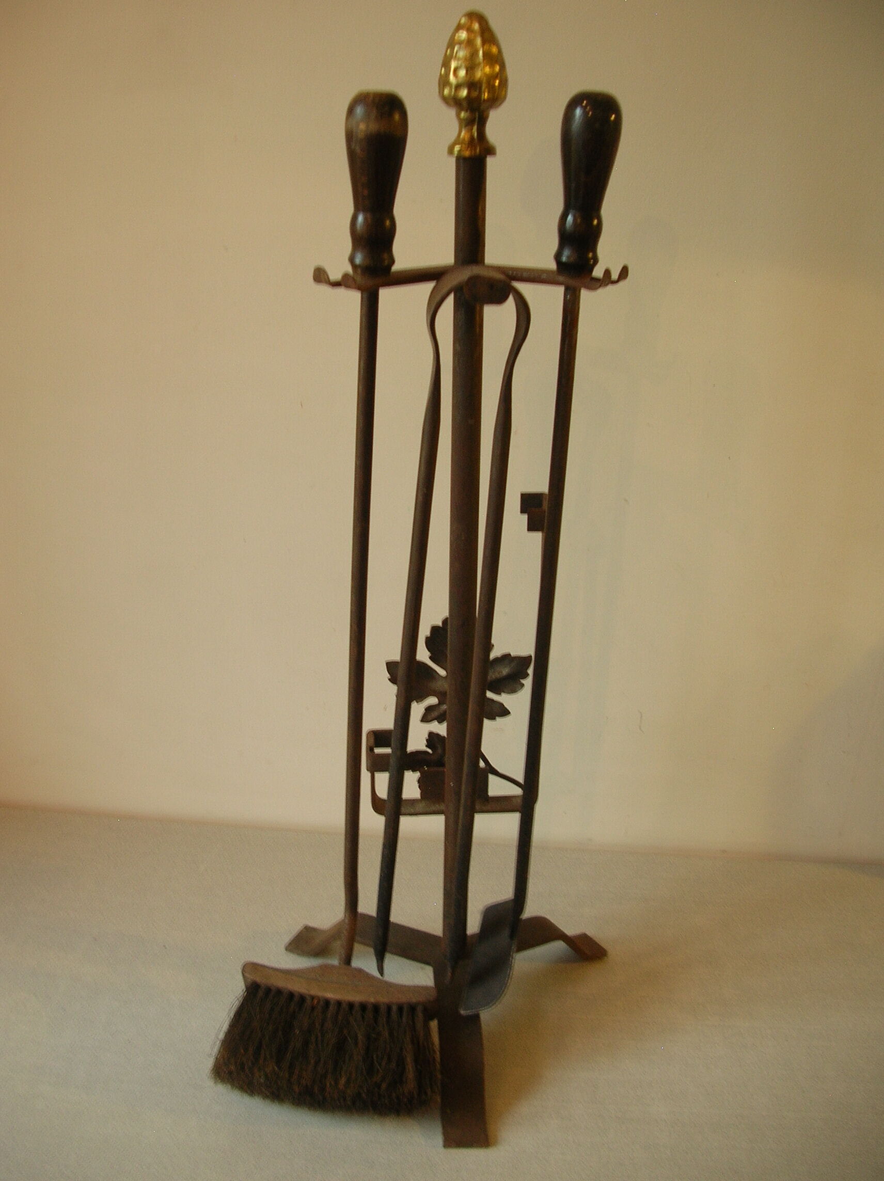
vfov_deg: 52.7
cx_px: 442
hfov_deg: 40.6
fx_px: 1194
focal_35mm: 35
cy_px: 590
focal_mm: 5.8
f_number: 2.8
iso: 57
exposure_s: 1/5.8
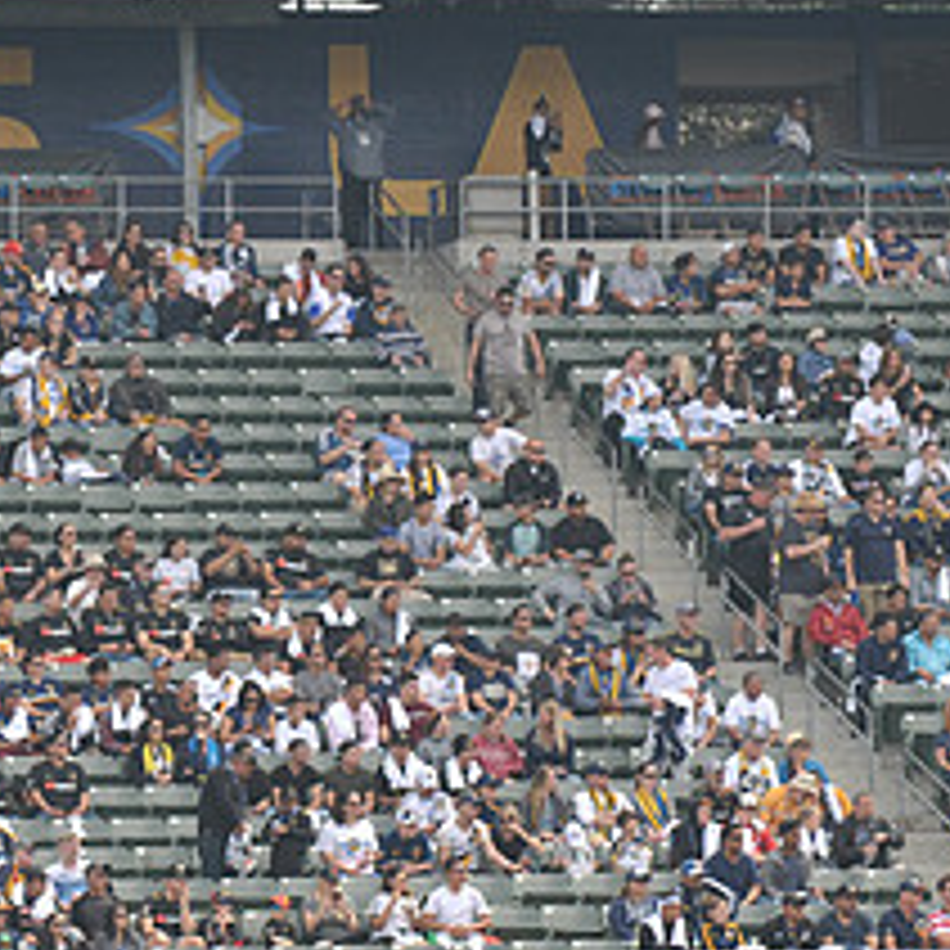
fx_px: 10153
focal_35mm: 327
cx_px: 122
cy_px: 455
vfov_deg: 5.4
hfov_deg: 5.4
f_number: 3.5
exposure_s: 1/2500
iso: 320
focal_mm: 140
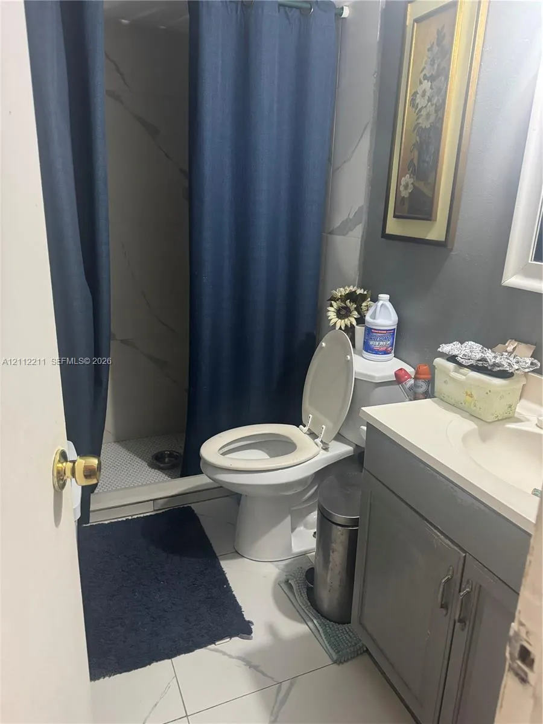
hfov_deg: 56.8
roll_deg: -0.7
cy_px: 362
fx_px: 502
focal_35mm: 24
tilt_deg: -17.6
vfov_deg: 71.6
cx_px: 272
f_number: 1.78
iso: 800
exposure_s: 1/40
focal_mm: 6.76
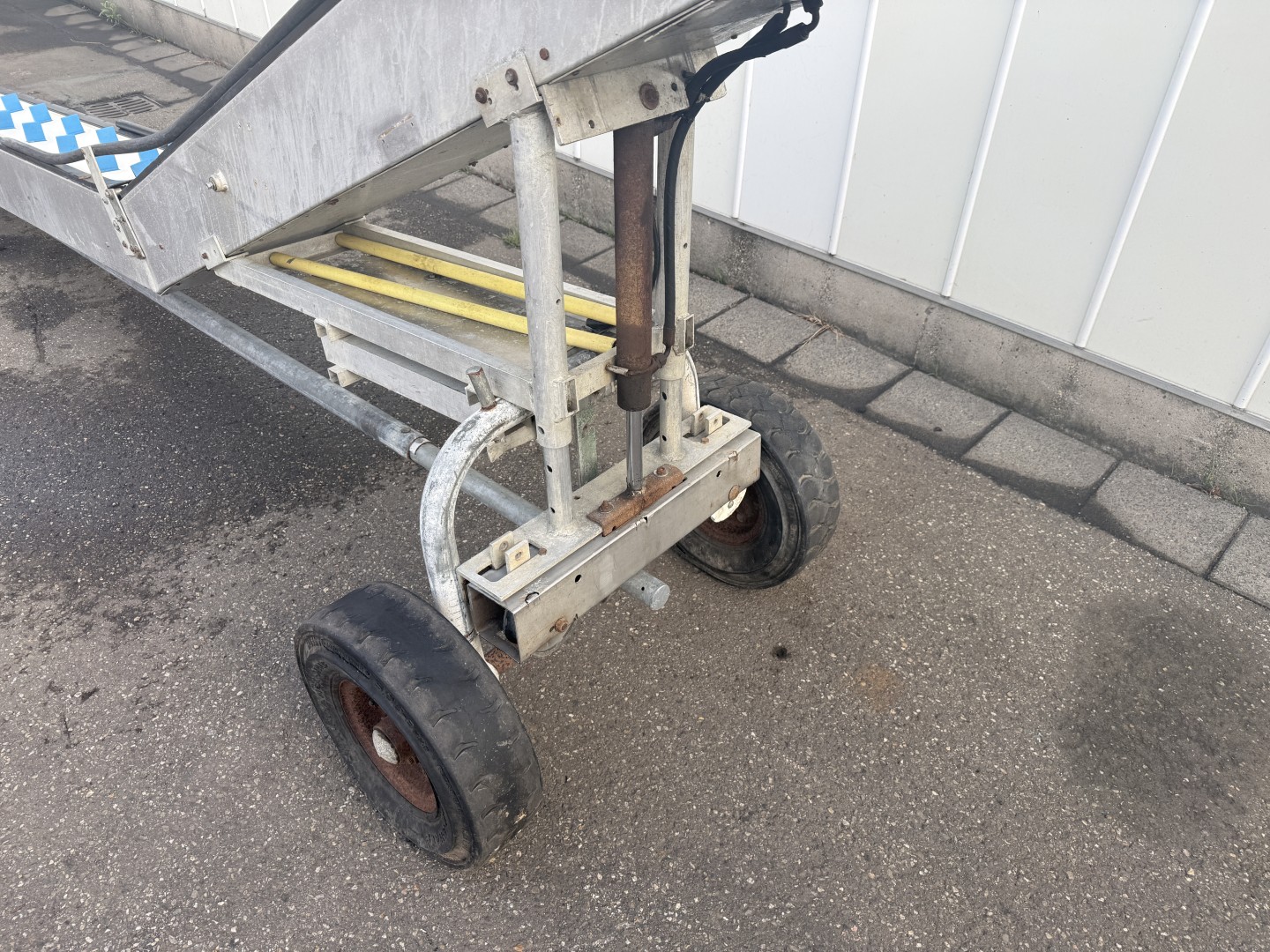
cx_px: 635
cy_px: 476
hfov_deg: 71.6
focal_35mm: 24
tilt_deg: -36.8
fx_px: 881
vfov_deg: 56.8
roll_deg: -0.9
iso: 80
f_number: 1.78
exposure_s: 1/602
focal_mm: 6.76
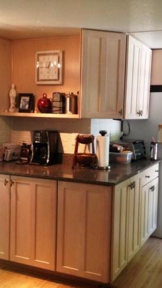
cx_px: 84
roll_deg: -1.8
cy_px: 147
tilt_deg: -7.3
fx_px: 374
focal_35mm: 49
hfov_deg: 24.5
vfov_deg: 42.1
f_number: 2.4
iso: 80
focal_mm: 4.12
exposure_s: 1/20
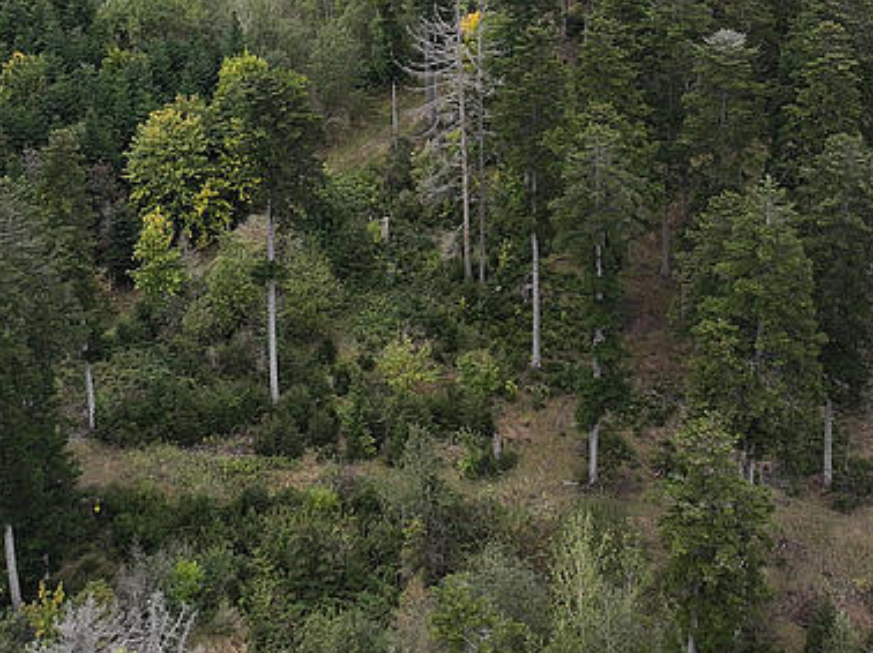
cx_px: 658
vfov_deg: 20.7
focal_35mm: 65
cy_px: -186
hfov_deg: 29.4
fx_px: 1638
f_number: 2.8
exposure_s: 1/800
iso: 150
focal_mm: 12.29
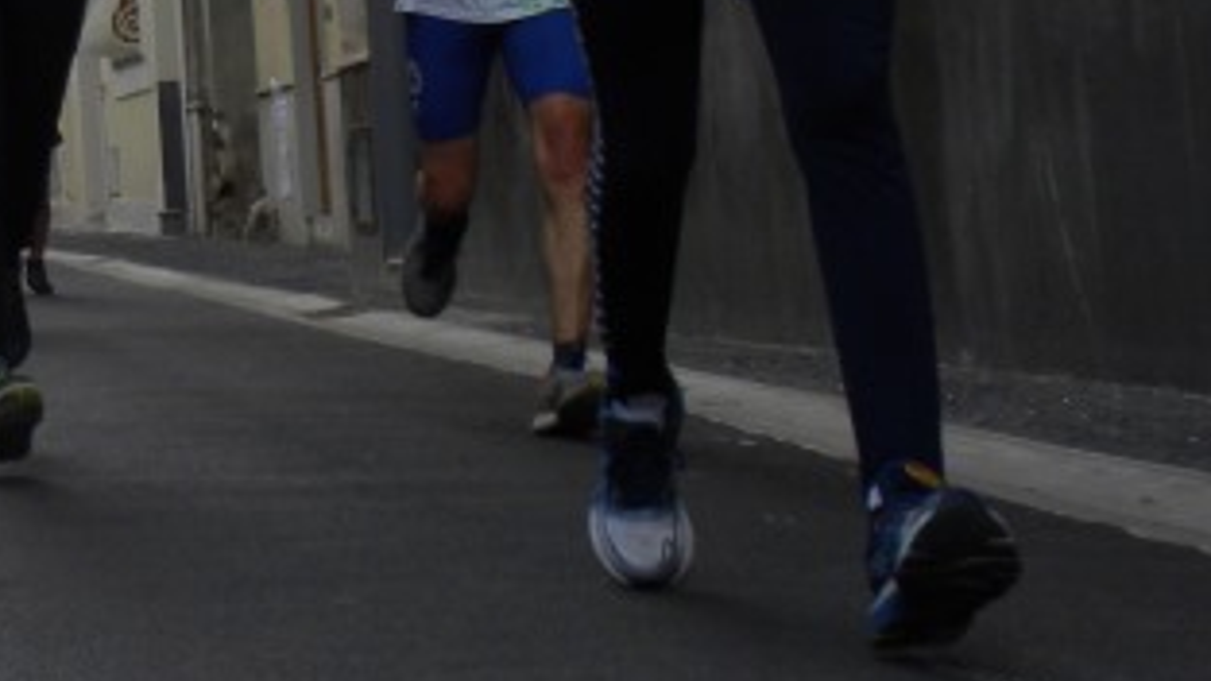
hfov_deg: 18.0
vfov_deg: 10.2
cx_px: 8
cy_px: -232
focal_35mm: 116
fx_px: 3725
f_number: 3.5
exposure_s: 1/250
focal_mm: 9.2
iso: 89
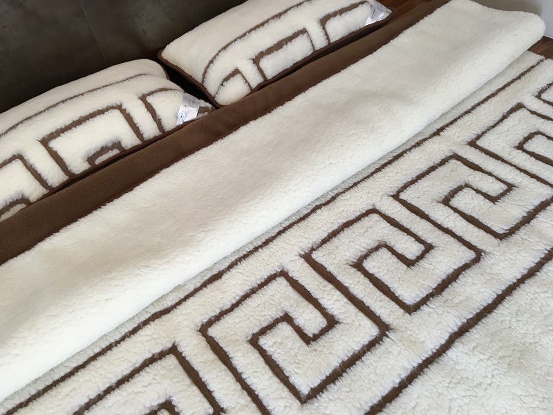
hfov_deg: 61.7
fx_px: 463
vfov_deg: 48.2
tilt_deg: -47.0
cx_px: 276
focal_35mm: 29
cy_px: 208
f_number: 2.2
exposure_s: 1/33
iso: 32
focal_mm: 4.15
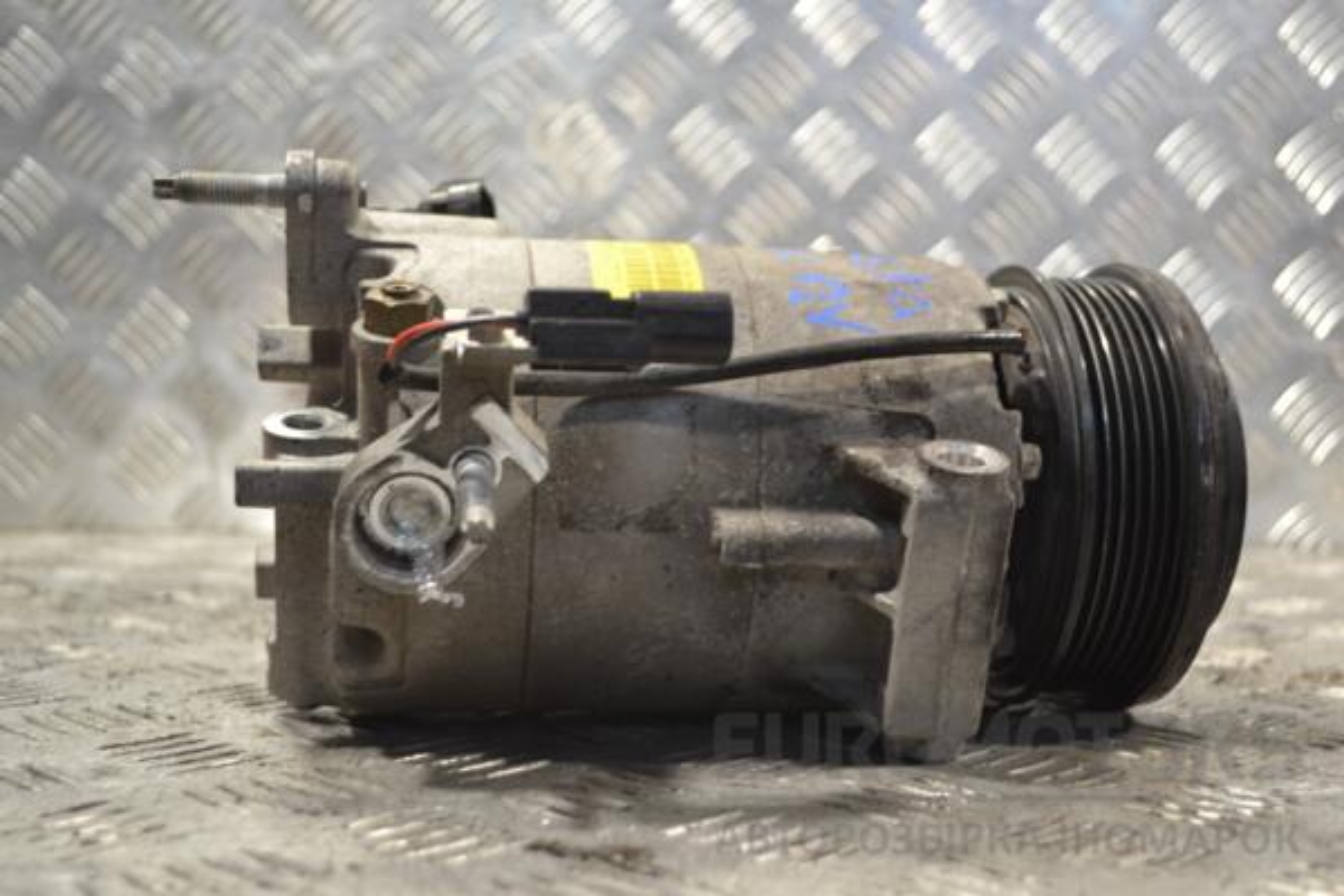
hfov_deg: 43.6
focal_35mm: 45
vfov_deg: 29.9
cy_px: 448
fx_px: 1680
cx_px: 672
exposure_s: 1/30
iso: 250
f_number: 4.5
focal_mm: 30
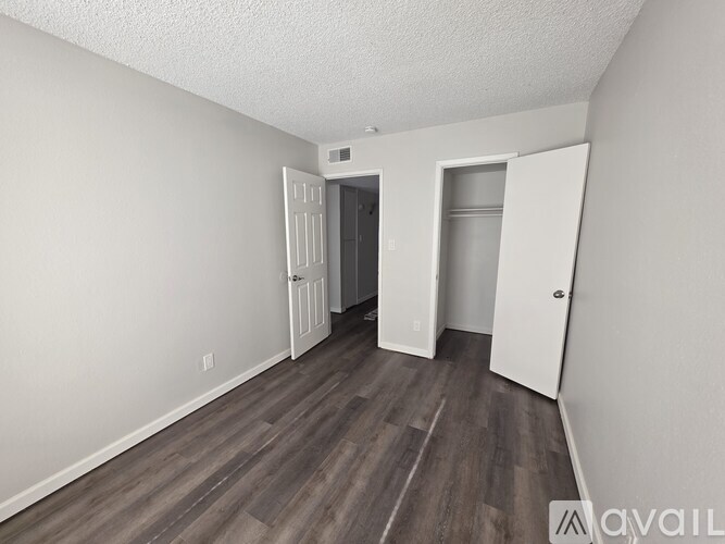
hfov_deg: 106.2
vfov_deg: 89.9
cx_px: 362
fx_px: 272
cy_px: 272
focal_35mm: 13
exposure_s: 1/359
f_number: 1.9
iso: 125
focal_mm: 2.2
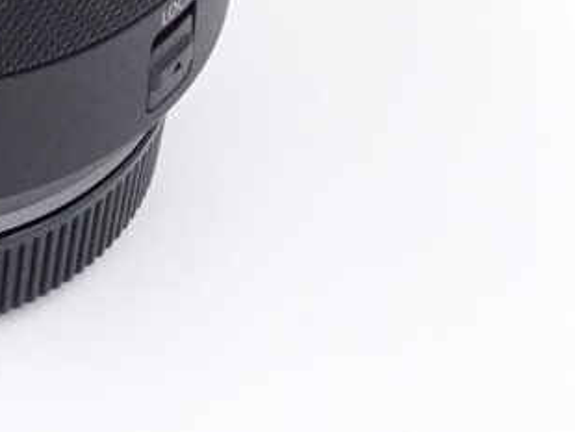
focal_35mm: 232
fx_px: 3857
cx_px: -161
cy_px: -397
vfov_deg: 6.3
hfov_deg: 8.4
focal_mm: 10.23
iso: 500
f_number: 4.5
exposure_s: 1/60
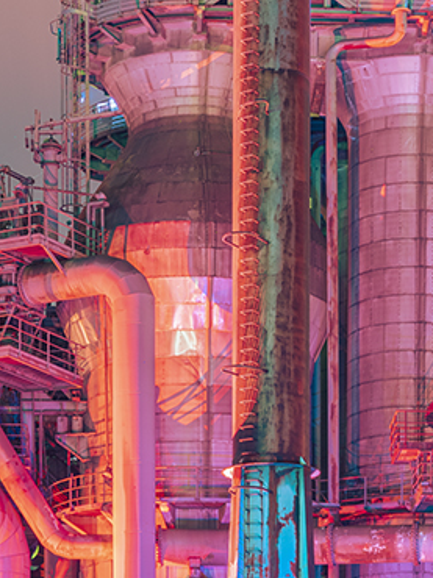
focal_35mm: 133
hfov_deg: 11.1
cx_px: 292
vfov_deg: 14.8
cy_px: 166
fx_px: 2221
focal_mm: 51.8
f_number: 8
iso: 100
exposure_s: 20
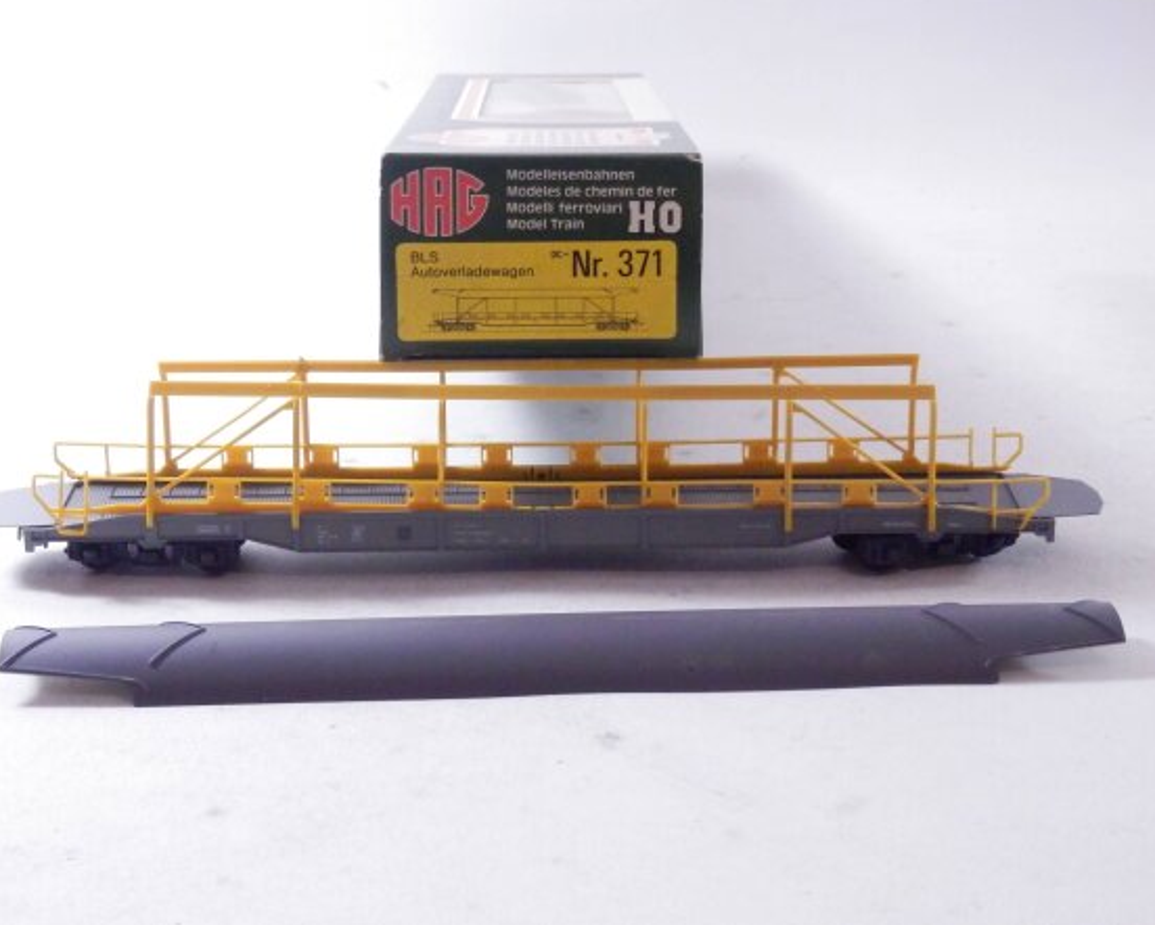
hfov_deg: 27.1
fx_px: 2394
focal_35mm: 70
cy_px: 456
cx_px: 544
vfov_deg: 21.9
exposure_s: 1/160
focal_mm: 11.9
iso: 1250
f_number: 4.4
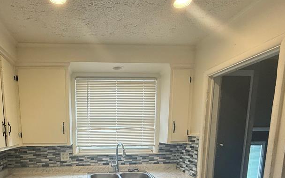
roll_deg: +0.2
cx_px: 101
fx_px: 194
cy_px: 160
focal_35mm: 25
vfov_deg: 44.8
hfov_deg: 71.0
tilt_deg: -9.4
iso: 200
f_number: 2.2
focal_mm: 2.22
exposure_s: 1/60
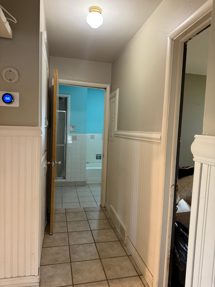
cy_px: 144
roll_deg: -2.7
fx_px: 199
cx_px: 108
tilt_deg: -4.7
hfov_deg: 56.8
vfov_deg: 71.6
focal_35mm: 24
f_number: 1.78
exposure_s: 1/60
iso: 320
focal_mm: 6.76
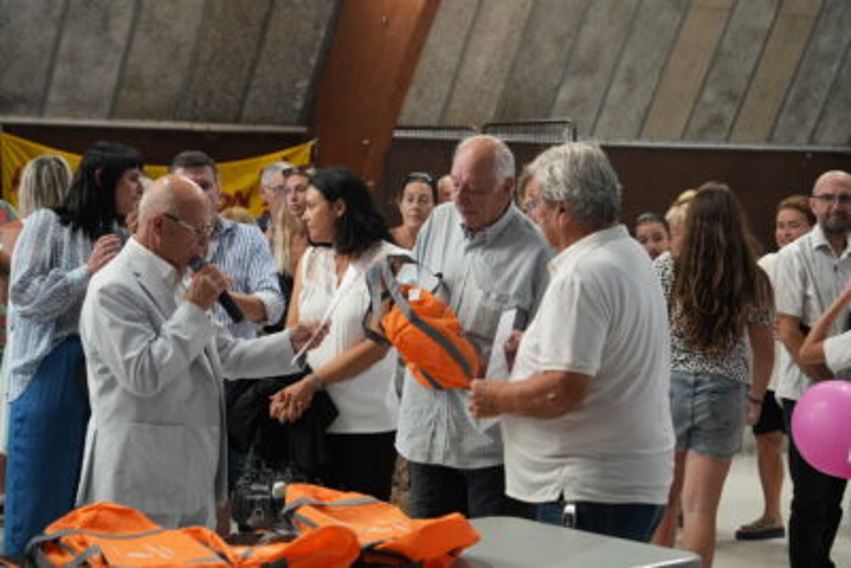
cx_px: 426
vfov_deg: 15.9
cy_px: 284
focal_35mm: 86
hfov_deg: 23.6
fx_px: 2034
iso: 3200
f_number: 5.6
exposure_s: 1/250
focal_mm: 86
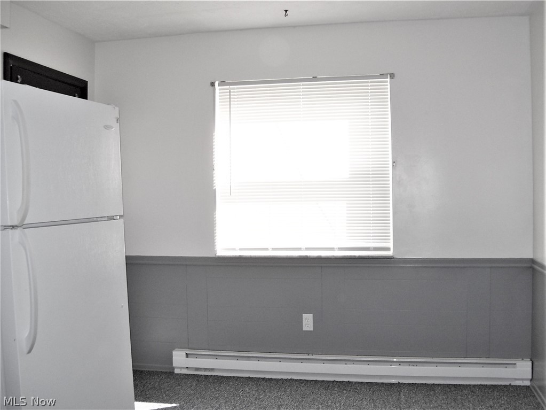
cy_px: 205
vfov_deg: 39.6
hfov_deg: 51.4
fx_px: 568
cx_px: 273
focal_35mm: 36
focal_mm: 6
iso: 80
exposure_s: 1/60
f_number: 2.7
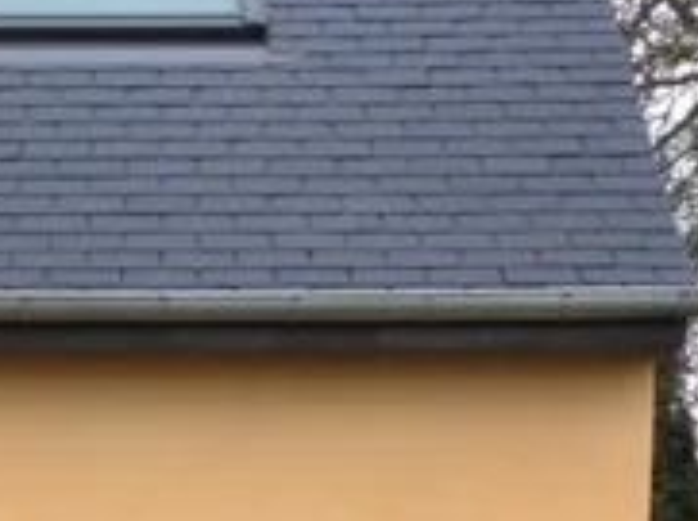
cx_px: 96
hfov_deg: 15.8
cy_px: 745
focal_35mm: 124
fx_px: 2495
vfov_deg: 11.5
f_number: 2.4
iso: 80
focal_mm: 4.28
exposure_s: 1/120
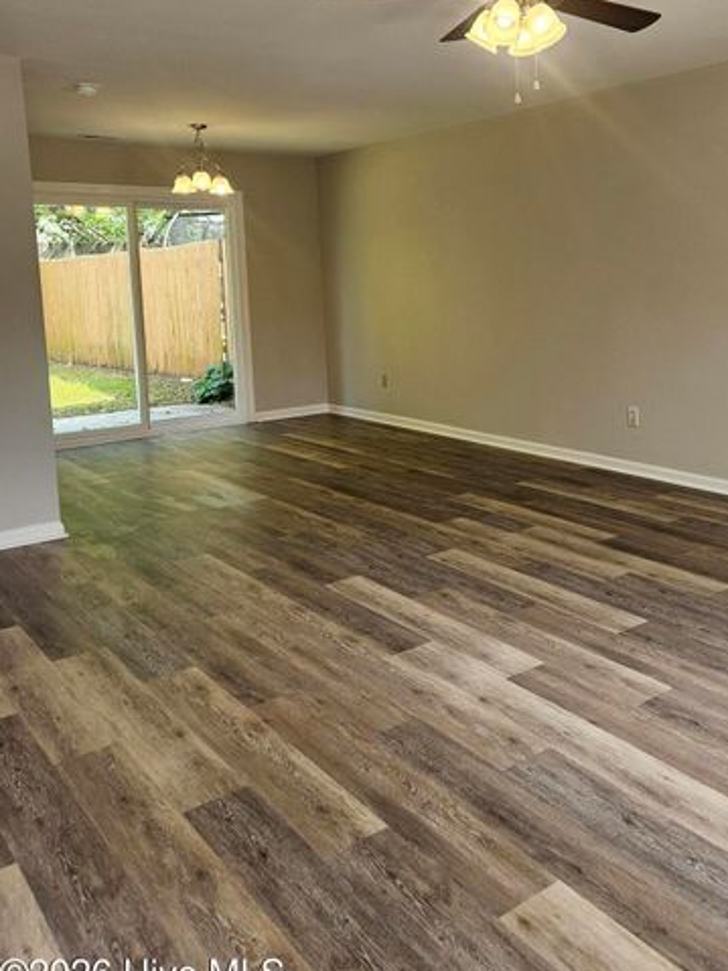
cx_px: 503
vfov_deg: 56.1
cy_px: 360
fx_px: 898
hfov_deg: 43.3
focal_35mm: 32
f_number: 1.8
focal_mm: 5.4
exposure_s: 1/207
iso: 80
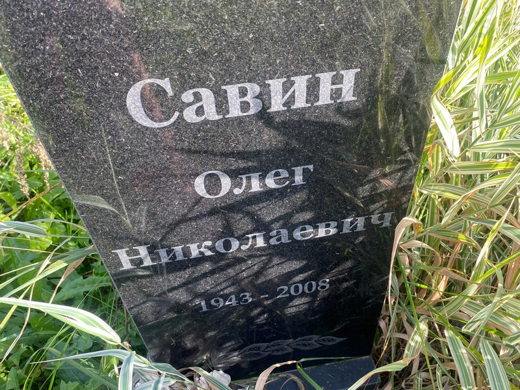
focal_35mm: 26
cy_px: 195
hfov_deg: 67.3
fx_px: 391
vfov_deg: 53.1
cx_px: 260
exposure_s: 1/130
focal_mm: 4.25
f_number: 1.8
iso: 32
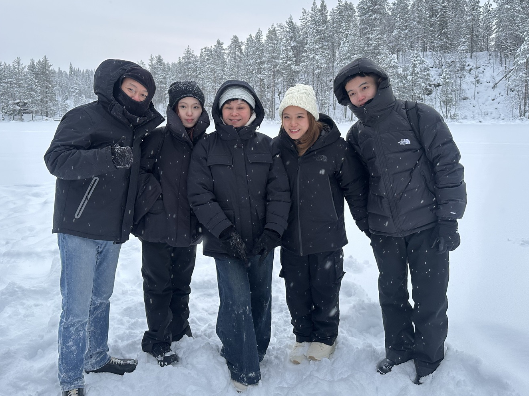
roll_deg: +0.7
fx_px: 443
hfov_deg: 61.6
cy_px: 164
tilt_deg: -5.8
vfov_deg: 48.0
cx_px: 241
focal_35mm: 29
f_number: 1.78
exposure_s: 1/121
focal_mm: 6.86
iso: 125
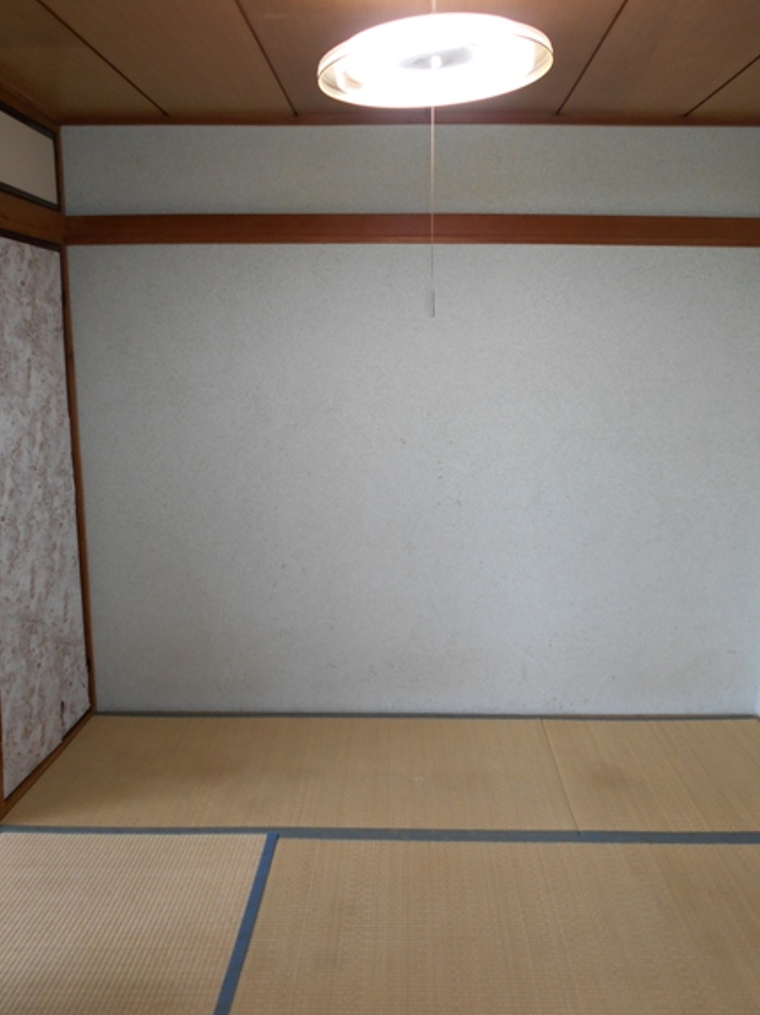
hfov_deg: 48.1
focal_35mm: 29
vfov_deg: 61.7
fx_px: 850
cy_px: 499
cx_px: 412
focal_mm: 4.6
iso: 110
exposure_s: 1/30
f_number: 3.2
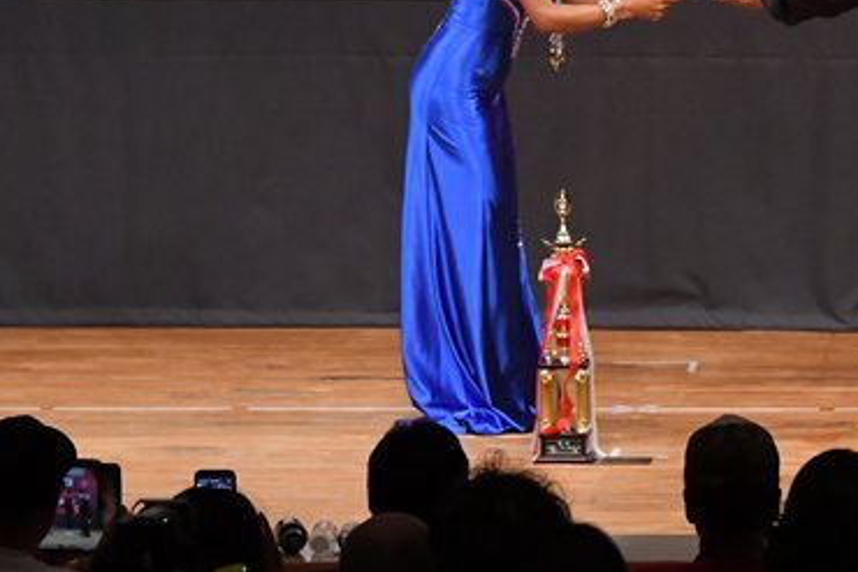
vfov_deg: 3.8
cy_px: 86
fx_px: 8678
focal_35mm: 364
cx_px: 769
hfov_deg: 5.7
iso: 5600
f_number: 5.6
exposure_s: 1/400
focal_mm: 116
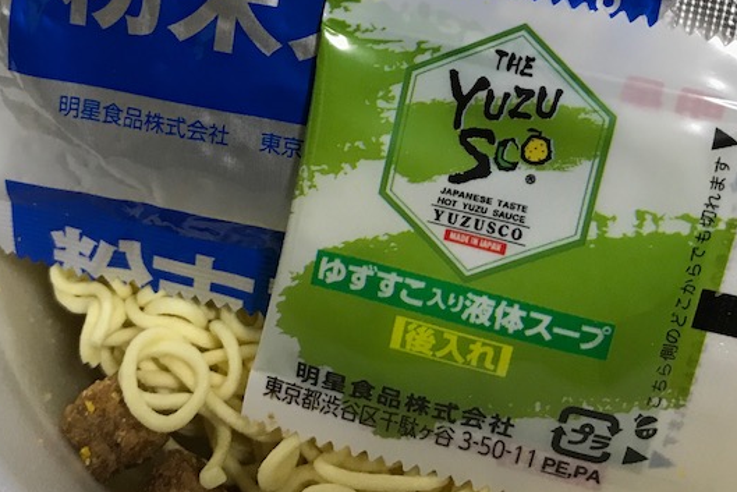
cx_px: 322
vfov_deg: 24.0
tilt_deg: -63.8
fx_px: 1126
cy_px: 59
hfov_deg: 36.2
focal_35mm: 55
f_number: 1.8
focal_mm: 3.99
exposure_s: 1/17
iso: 40
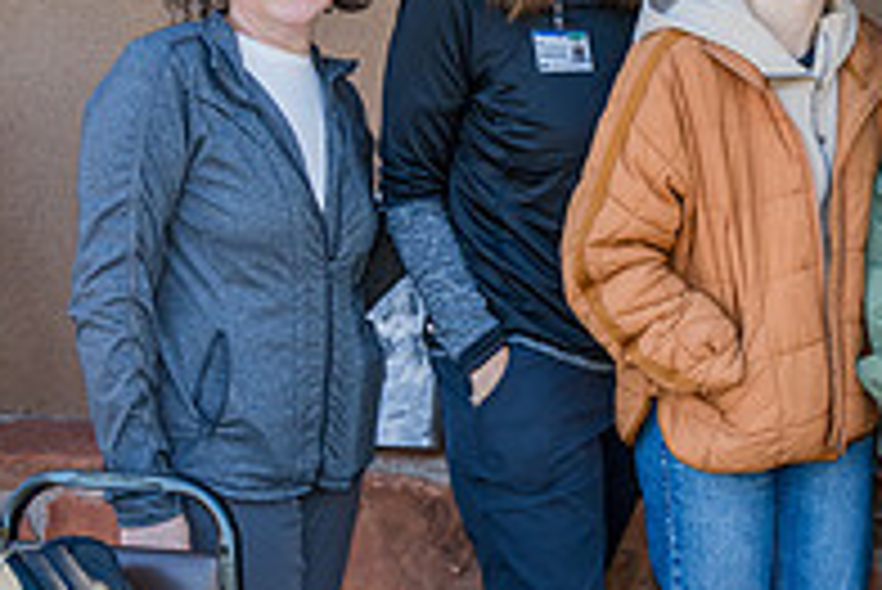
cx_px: 918
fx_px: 1741
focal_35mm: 71
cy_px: 268
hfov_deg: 26.6
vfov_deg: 19.2
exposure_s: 1/400
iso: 800
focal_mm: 24
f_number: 4
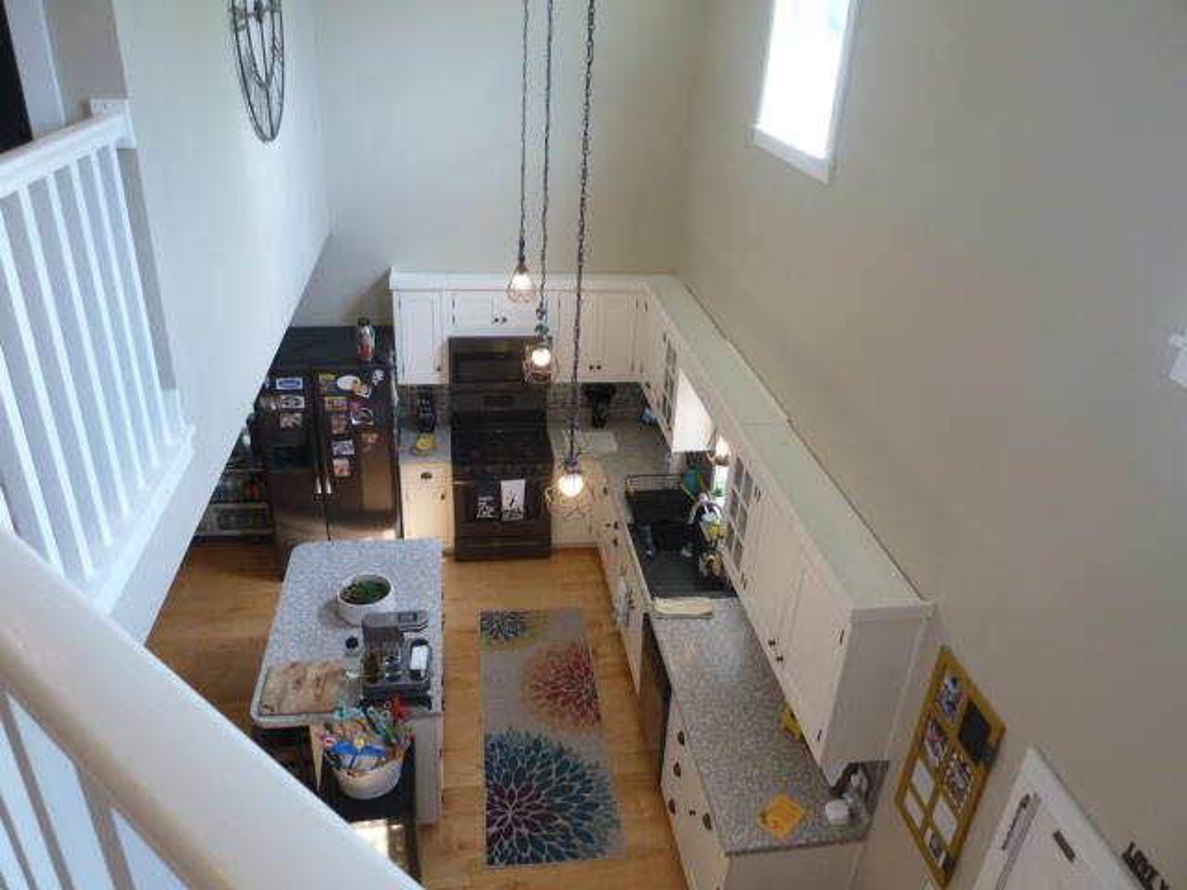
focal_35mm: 25
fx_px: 857
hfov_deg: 69.4
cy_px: 445
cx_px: 594
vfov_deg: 54.9
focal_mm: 4.1
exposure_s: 1/30
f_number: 3.3
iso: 125
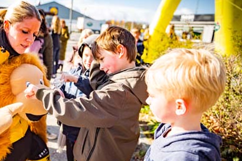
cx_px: 61
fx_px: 249
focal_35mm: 37
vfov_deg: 35.9
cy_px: 93
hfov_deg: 49.8
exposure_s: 1/1000
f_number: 2.8
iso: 100
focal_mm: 24
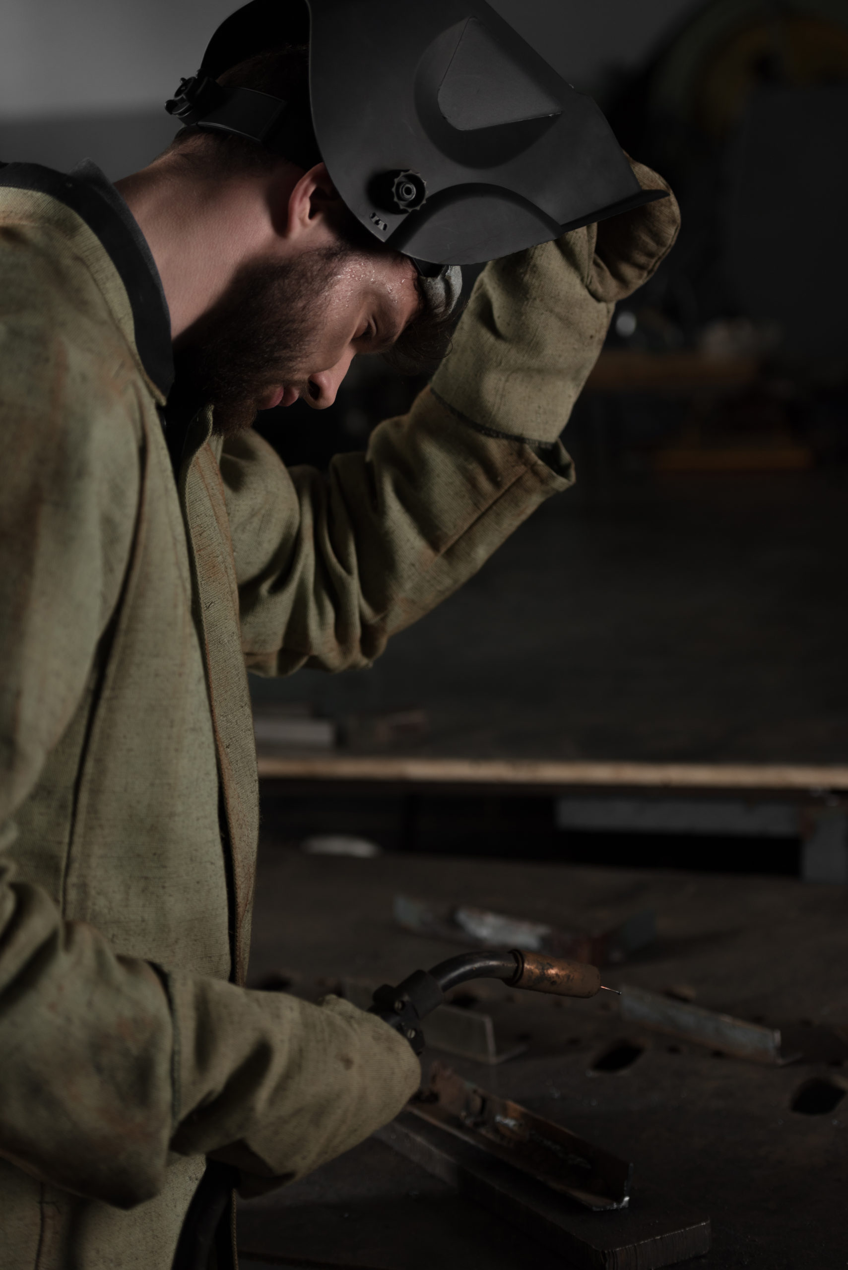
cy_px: 635
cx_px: 424
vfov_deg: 26.0
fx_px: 2753
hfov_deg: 17.5
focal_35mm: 78
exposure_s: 1/200
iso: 160
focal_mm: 78
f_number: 3.2
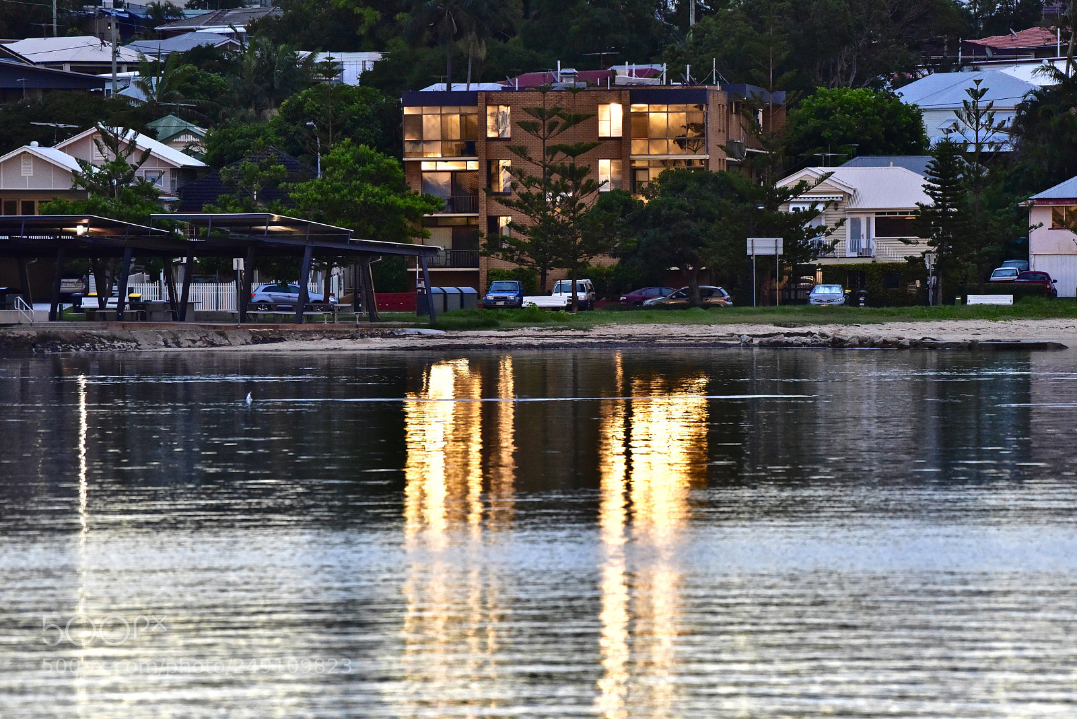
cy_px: 360
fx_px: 10474
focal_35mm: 350
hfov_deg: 5.9
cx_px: 538
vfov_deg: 3.9
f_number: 5.6
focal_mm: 350
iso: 4000
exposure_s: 1/500
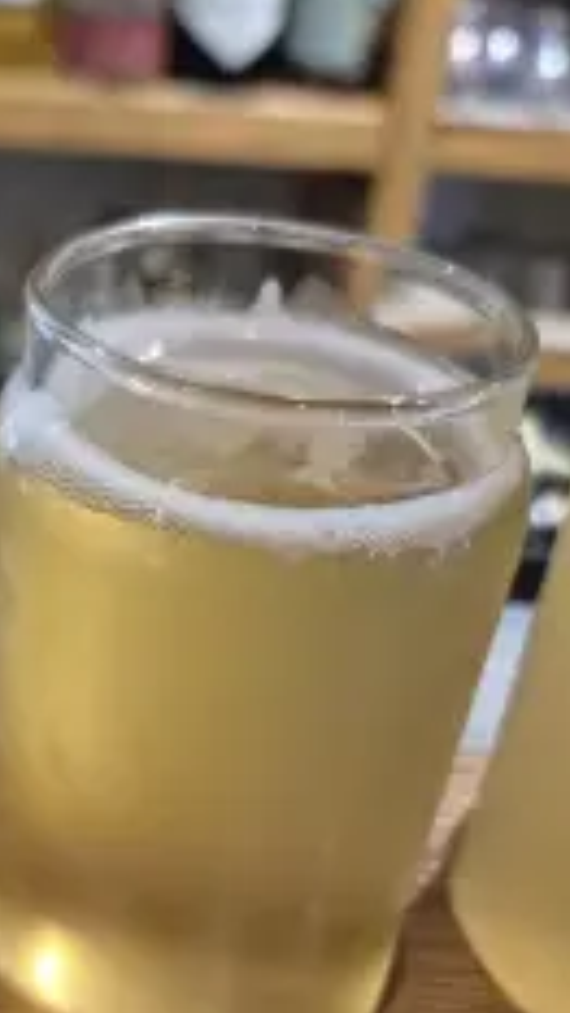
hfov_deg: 27.2
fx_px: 1156
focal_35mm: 43
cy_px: 722
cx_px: 113
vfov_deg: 46.2
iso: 1000
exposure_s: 1/60
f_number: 1.8
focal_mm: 5.4
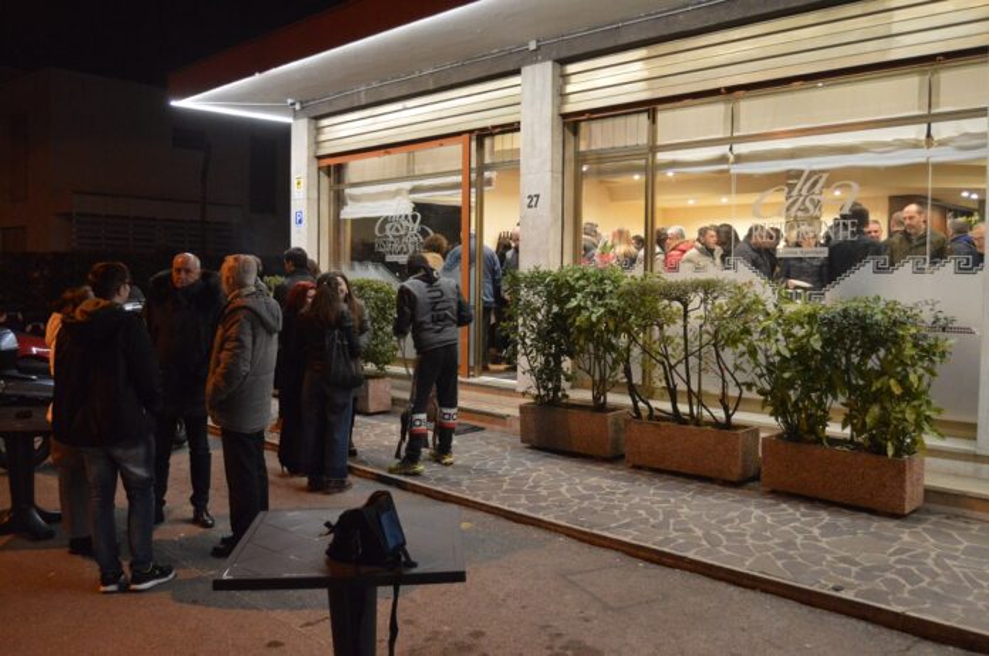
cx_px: 494
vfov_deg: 43.5
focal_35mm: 30
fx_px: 823
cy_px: 328
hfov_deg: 62.0
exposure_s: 1/60
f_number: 3.5
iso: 3200
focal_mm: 20
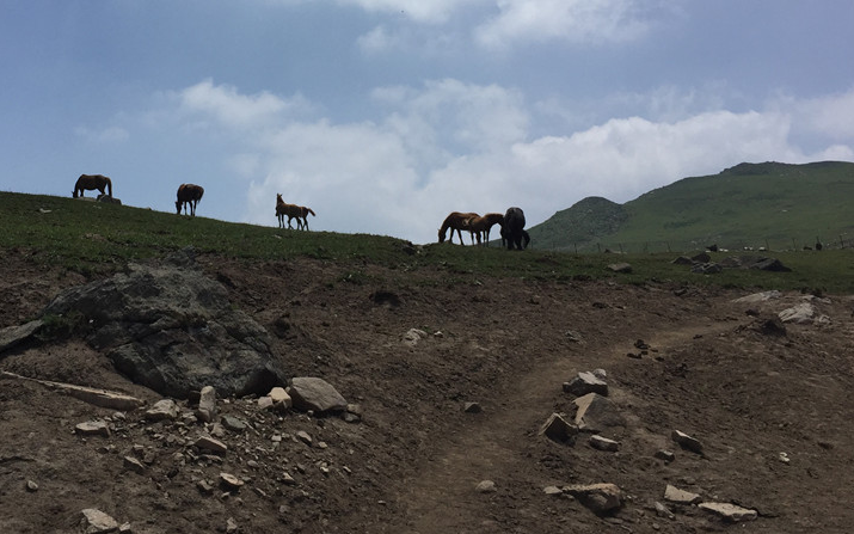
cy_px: 133
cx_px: 269
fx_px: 1001
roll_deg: -2.3
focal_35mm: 43
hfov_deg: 45.3
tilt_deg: +11.8
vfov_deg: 29.4
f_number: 2.2
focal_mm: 4.15
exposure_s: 1/5650
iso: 32
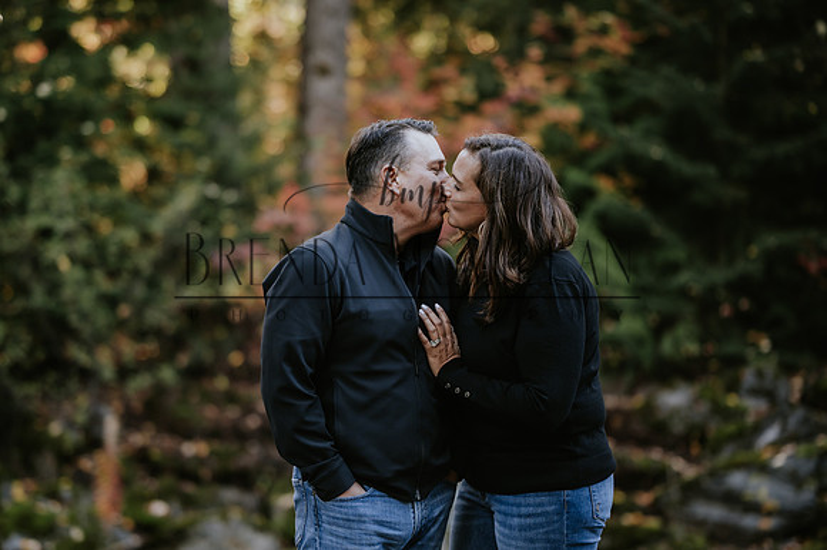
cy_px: 272
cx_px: 334
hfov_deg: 20.1
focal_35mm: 101
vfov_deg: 13.5
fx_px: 2325
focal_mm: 85
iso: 500
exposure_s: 1/800
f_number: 1.8
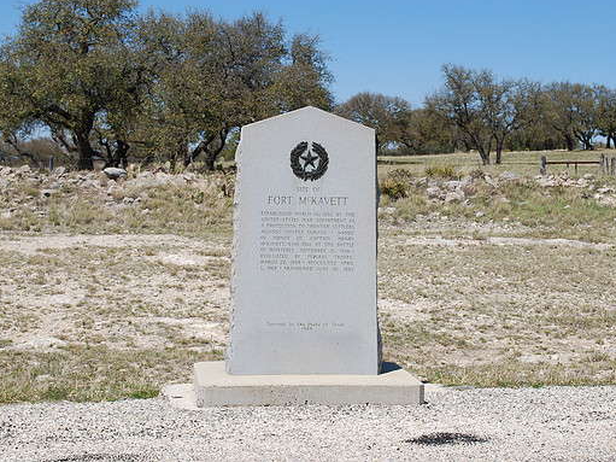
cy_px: 229
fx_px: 1050
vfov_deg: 24.8
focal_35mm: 59
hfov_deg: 32.7
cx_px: 303
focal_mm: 36
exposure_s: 1/320
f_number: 9
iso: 100
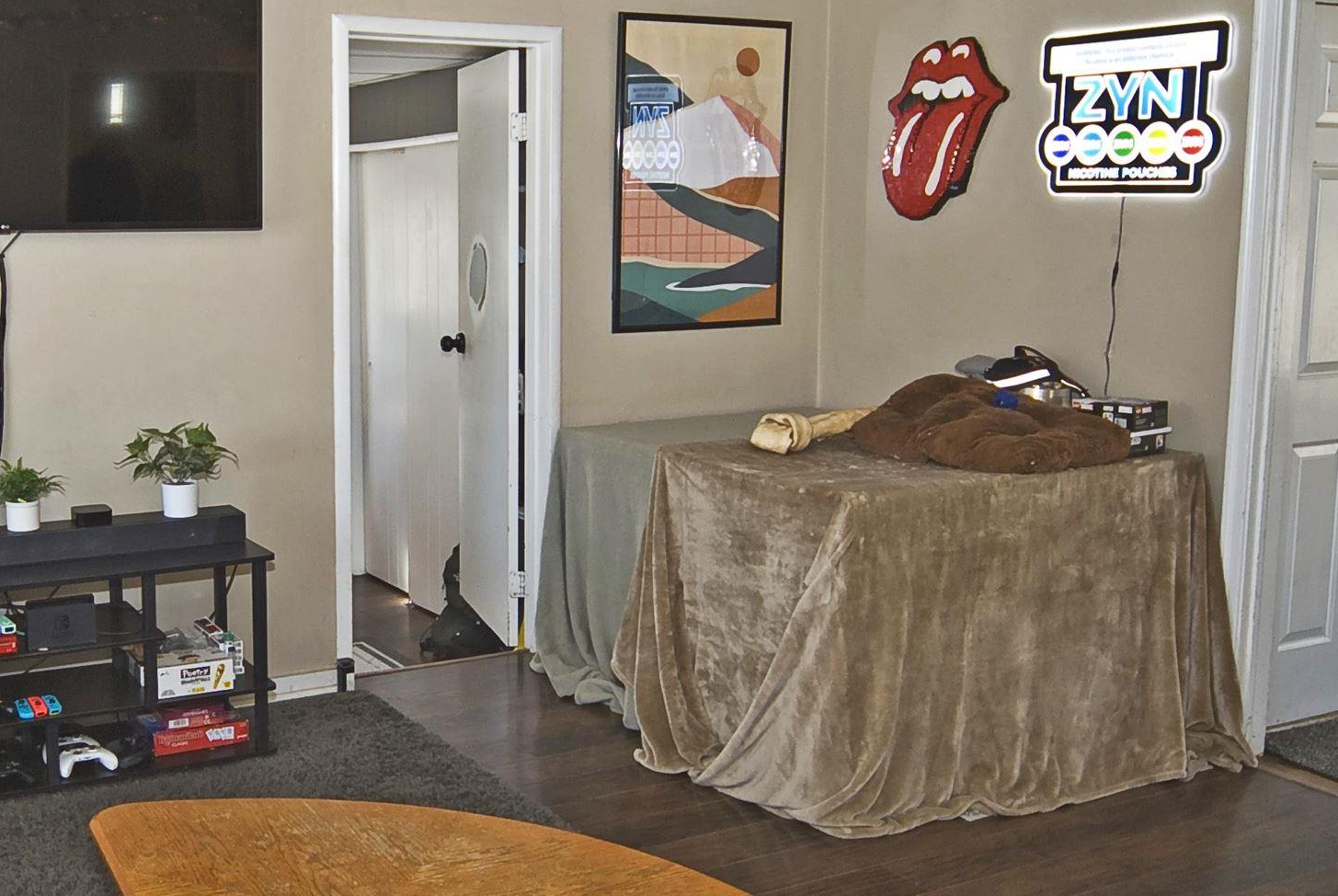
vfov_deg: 35.1
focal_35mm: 38
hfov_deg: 49.1
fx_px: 1414
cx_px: 370
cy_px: 396
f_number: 5
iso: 200
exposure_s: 1/25
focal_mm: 12
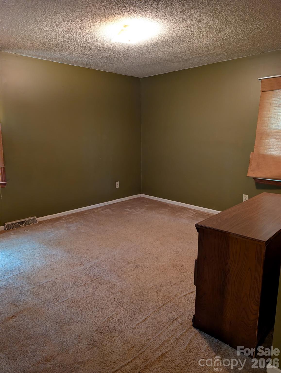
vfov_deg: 71.5
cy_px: 186
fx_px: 259
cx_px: 140
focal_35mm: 24
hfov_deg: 56.9
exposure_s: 1/24
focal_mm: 6.9
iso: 417
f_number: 1.68
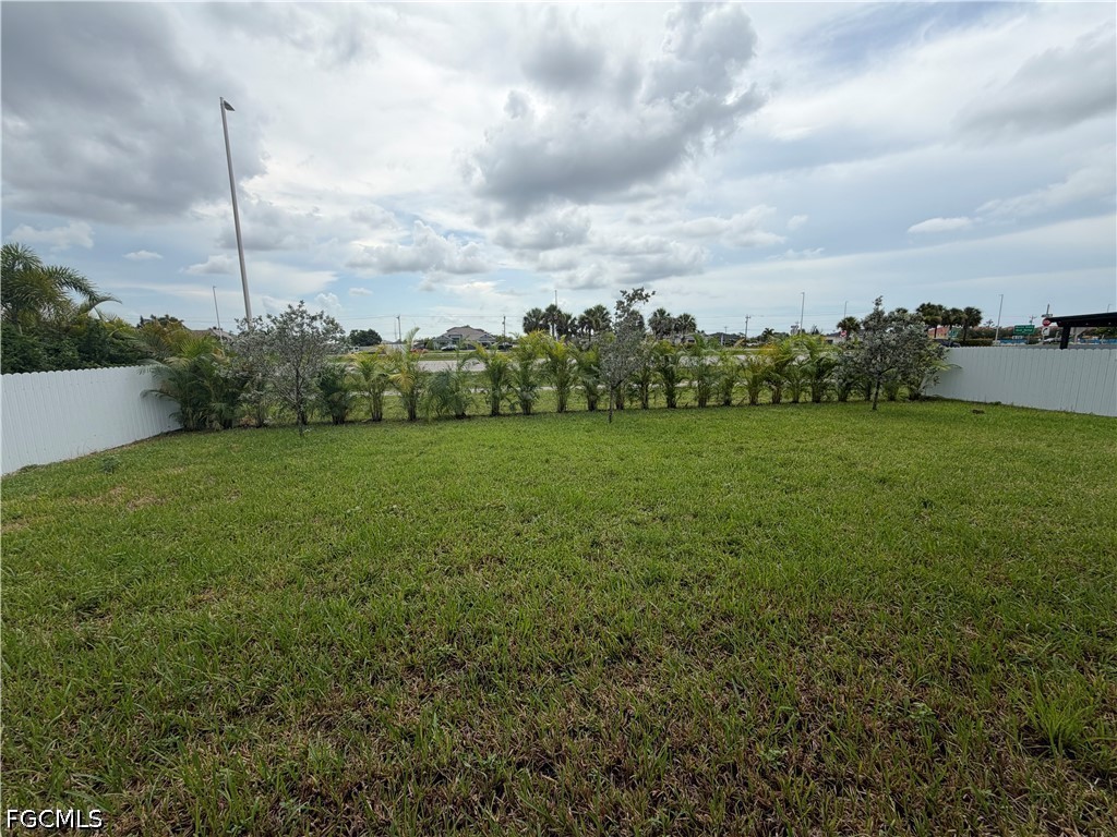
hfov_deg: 102.1
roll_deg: +0.8
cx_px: 558
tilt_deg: -9.0
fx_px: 452
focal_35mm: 14
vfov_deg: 85.7
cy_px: 418
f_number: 2.2
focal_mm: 2.22
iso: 20
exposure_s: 1/1050
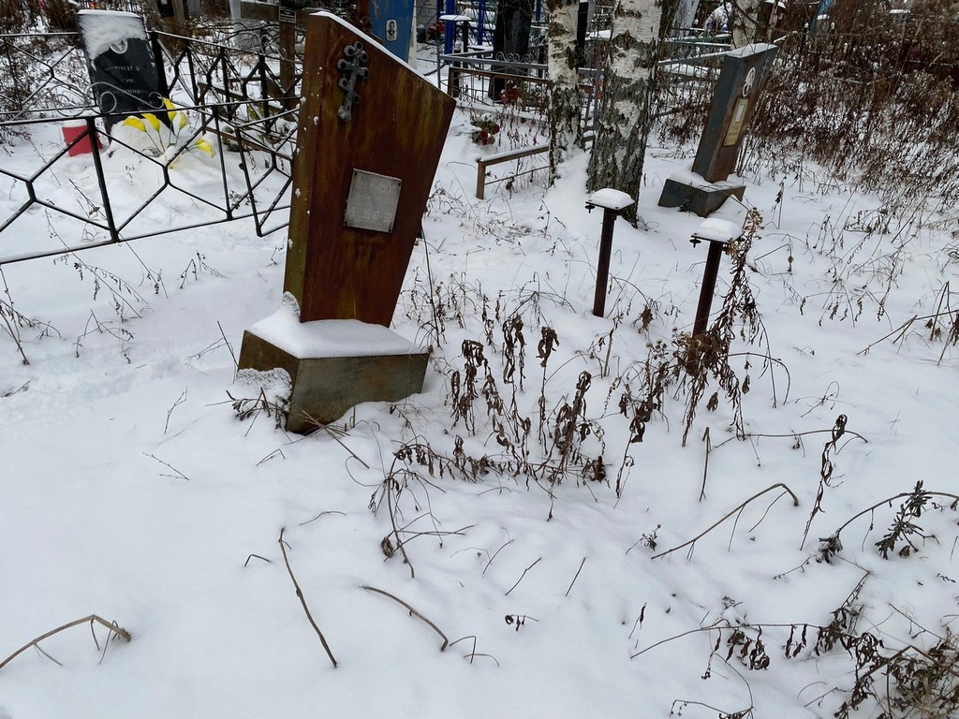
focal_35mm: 26
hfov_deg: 67.3
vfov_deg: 53.1
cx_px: 480
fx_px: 720
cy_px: 360
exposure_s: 1/179
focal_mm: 4.25
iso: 32
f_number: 1.8
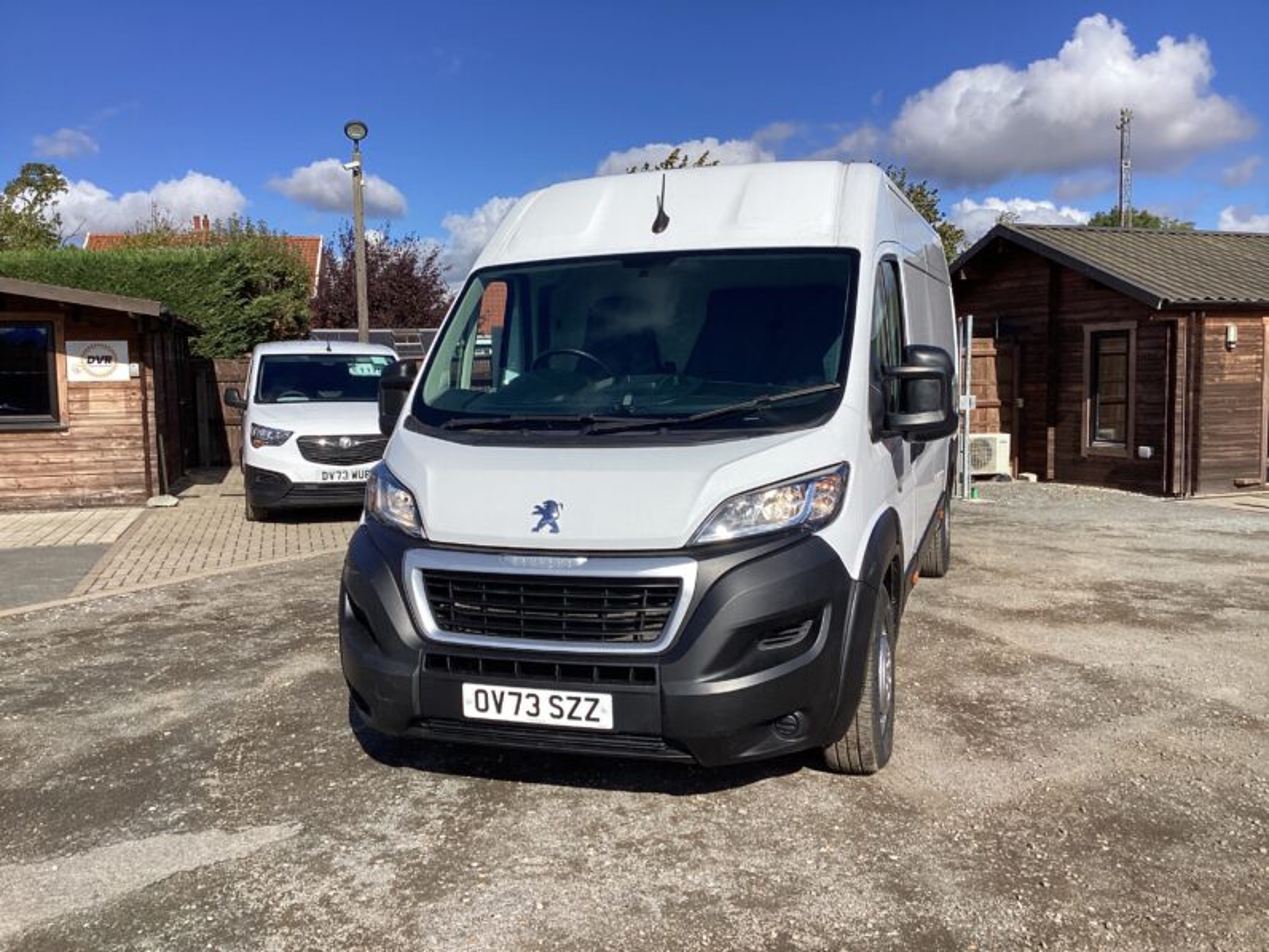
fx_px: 1136
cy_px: 476
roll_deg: +1.0
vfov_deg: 45.4
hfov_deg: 58.4
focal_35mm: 31
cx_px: 634
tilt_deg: -4.6
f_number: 2.4
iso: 25
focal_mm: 3.3
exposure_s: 1/1988
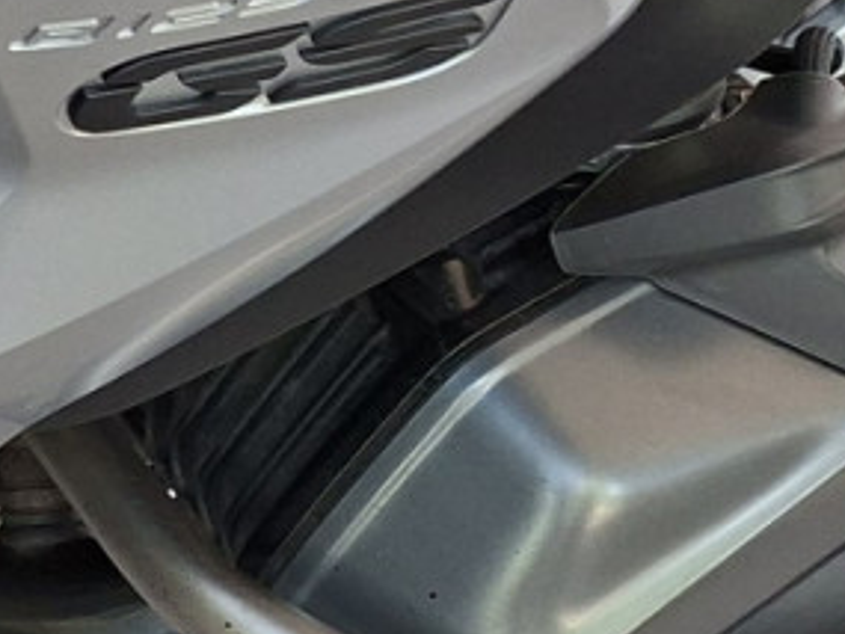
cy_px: -187
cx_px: -1245
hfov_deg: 12.0
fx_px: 3150
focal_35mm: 129
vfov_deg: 11.2
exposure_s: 1/120
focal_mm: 5.54
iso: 200
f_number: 1.8
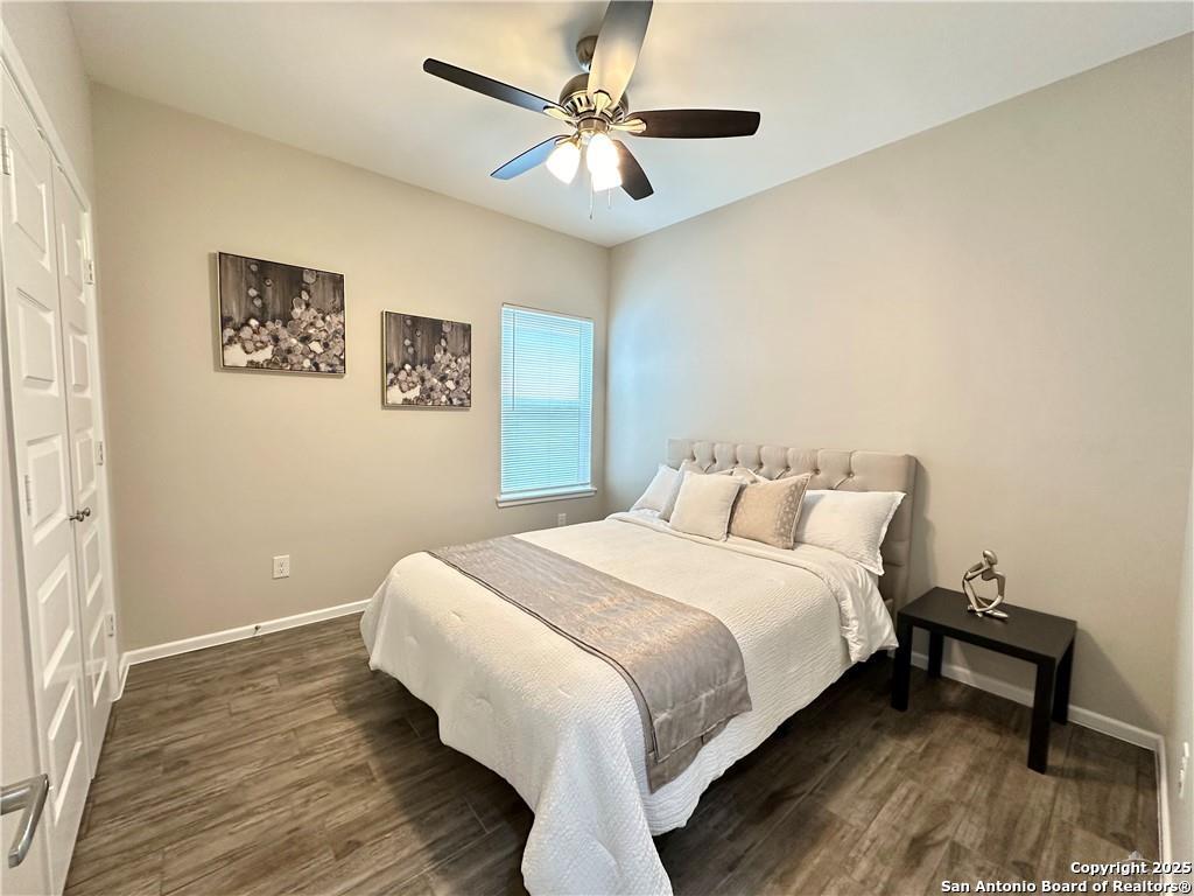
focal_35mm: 14
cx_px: 597
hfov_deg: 102.1
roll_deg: -0.9
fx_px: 483
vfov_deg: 85.7
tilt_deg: -3.5
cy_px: 448
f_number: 2.2
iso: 250
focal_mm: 2.22
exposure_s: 1/60
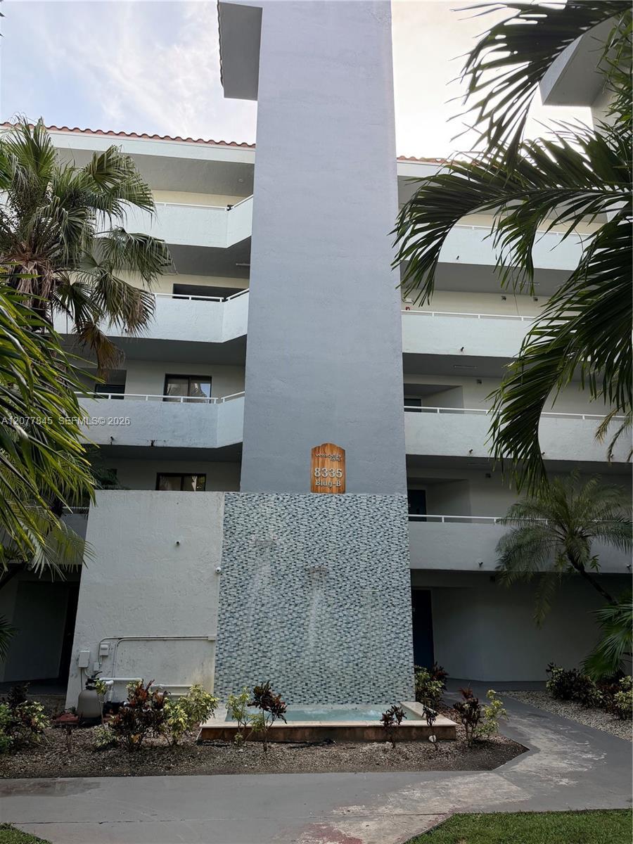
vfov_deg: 71.6
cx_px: 316
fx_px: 585
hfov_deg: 56.8
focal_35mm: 24
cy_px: 422
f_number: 1.78
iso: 100
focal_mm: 6.76
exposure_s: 1/788
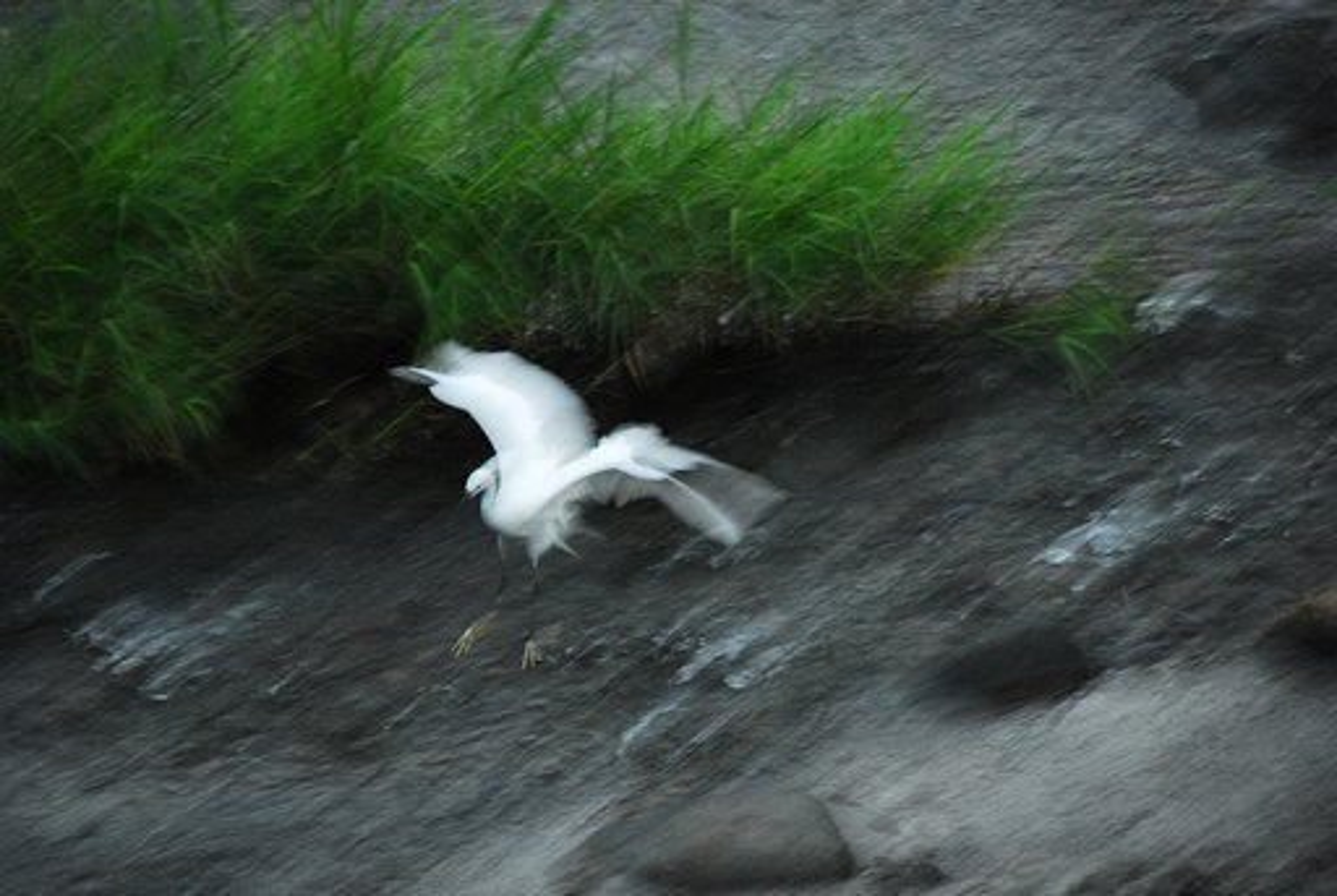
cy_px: 448
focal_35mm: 300
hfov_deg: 6.9
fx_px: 11158
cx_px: 668
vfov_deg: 4.6
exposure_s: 1/80
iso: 800
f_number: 5.6
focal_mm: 200
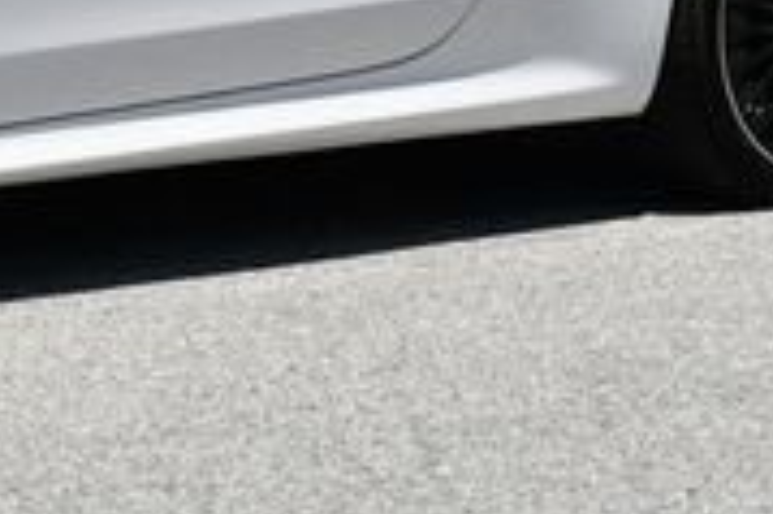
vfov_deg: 7.7
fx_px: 3690
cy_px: -380
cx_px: -229
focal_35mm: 172
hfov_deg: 11.6
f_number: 9
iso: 100
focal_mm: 24
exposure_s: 1/320
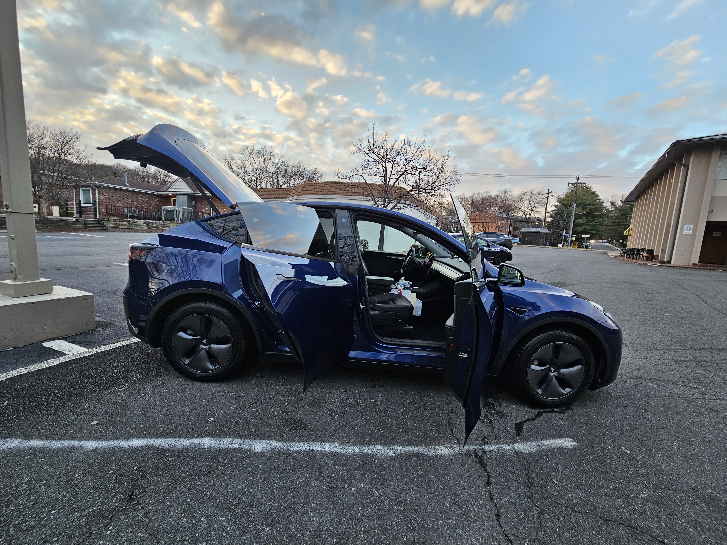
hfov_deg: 106.2
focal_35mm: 13
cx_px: 364
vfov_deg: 89.9
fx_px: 273
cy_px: 272
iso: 64
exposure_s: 1/60
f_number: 2.2
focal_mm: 2.2
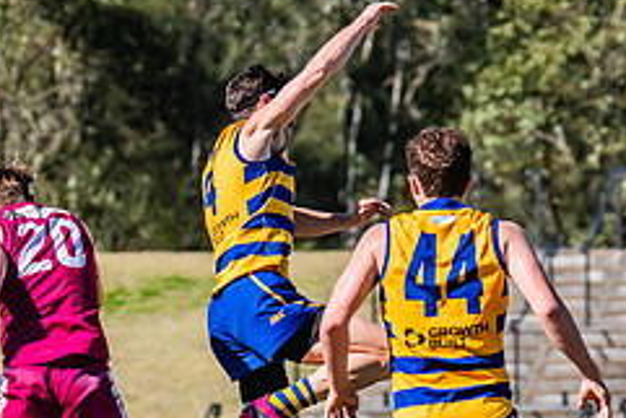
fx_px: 14876
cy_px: 284
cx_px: 14
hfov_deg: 2.4
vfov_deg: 1.6
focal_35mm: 855
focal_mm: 290
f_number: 9
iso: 800
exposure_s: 1/1600
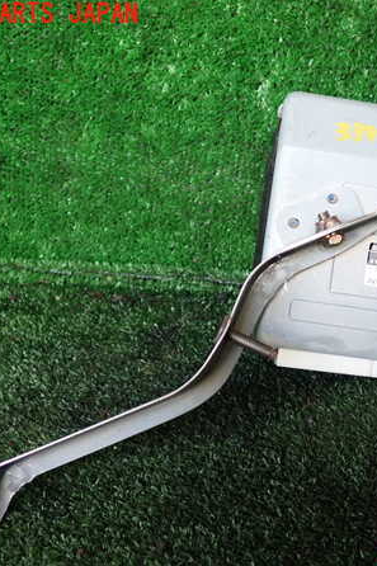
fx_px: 660
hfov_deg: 31.2
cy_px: 284
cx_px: 288
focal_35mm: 42
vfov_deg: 46.4
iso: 200
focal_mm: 5.4
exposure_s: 1/60
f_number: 2.3
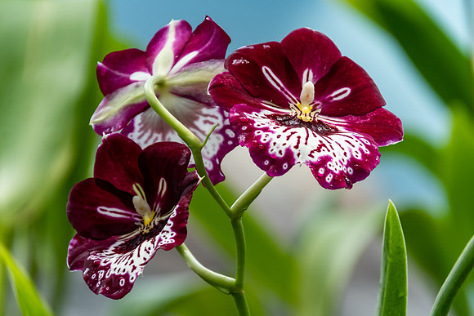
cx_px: 237
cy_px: 158
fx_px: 4741
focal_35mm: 360
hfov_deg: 5.7
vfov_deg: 3.8
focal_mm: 240
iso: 500
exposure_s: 1/320
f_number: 6.3
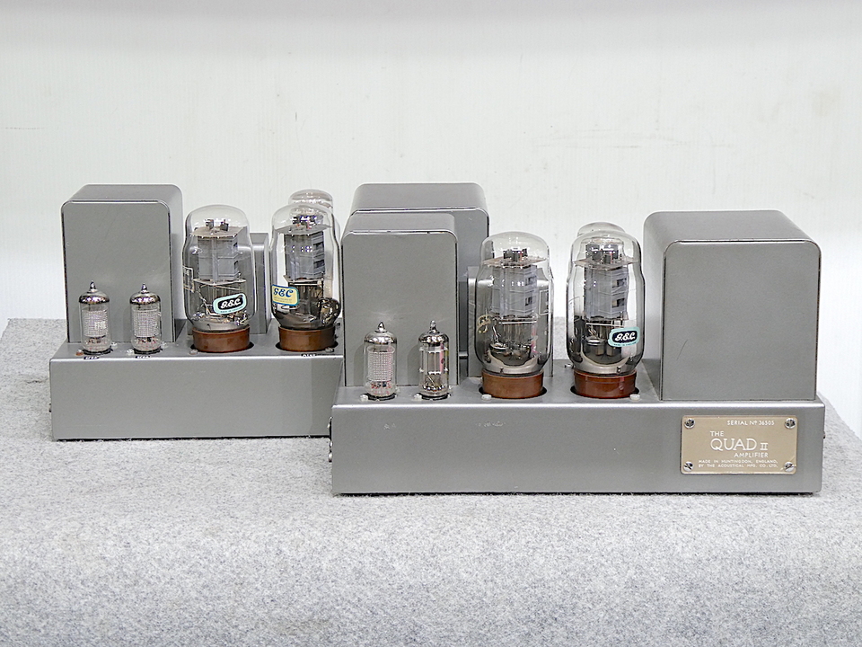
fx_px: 1743
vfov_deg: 21.0
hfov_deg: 27.8
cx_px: 431
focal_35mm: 70
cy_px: 324
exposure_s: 1/8
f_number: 4.5
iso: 200
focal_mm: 12.5
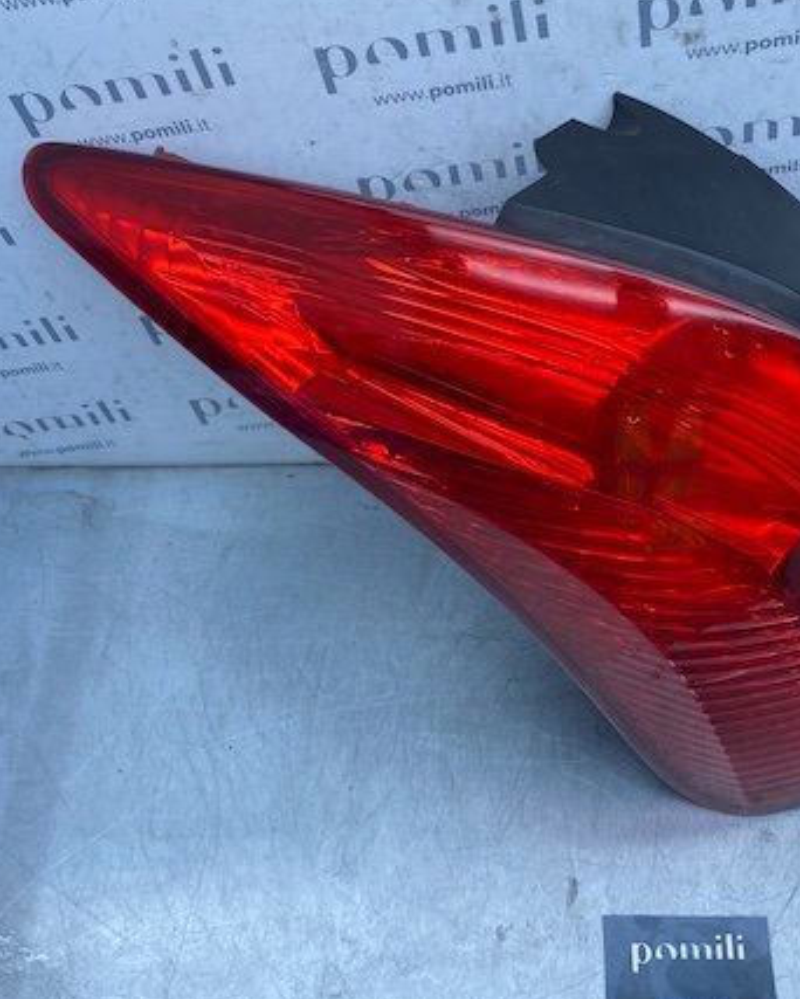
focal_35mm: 38
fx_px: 1124
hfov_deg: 38.9
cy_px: 435
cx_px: 505
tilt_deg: -53.1
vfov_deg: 47.8
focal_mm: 4.25
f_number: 1.8
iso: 32
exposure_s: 1/949
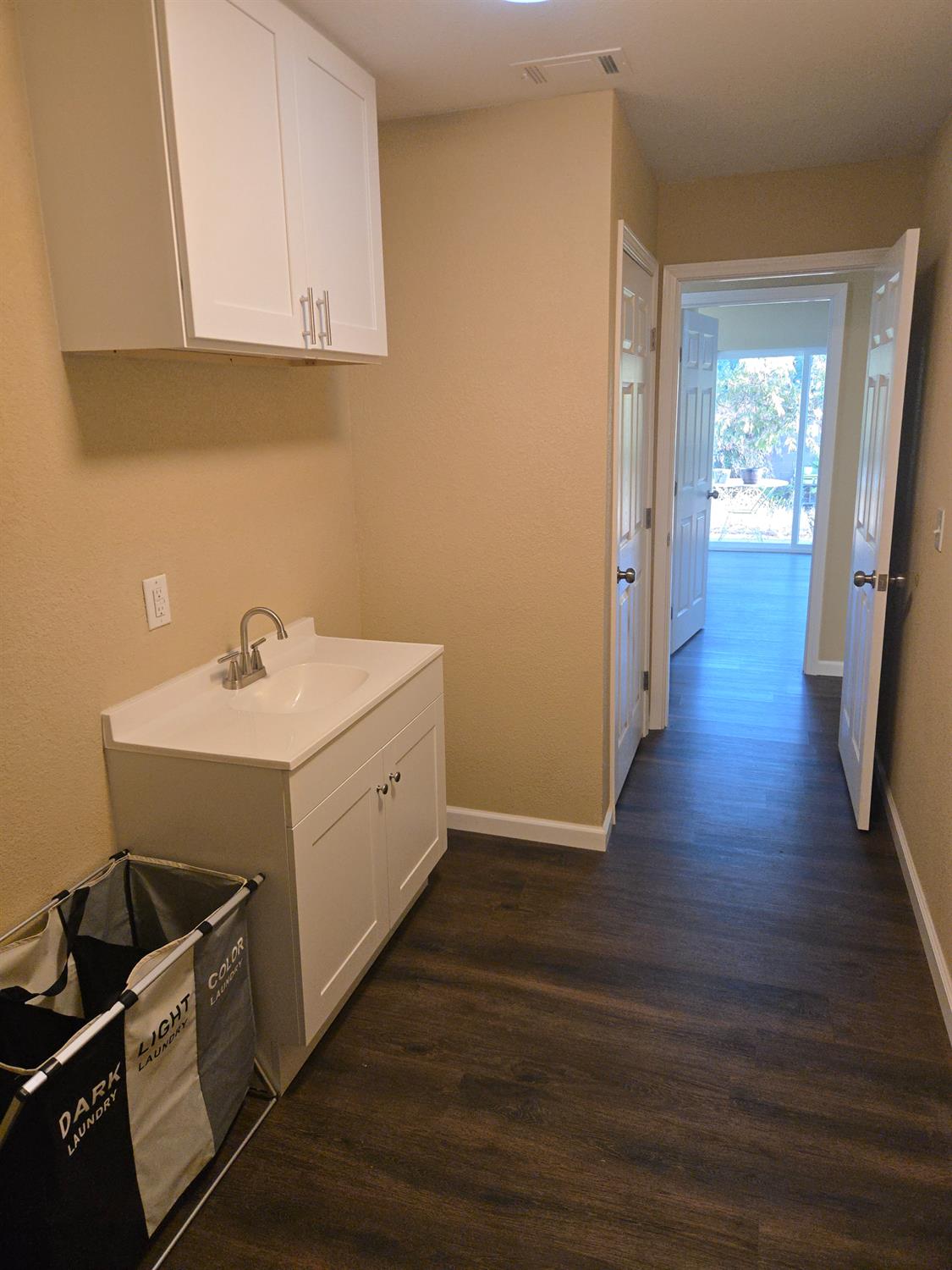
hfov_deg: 58.9
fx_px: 843
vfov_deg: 73.9
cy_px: 635
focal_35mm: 23
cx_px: 476
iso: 200
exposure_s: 1/120
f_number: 1.8
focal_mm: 5.4
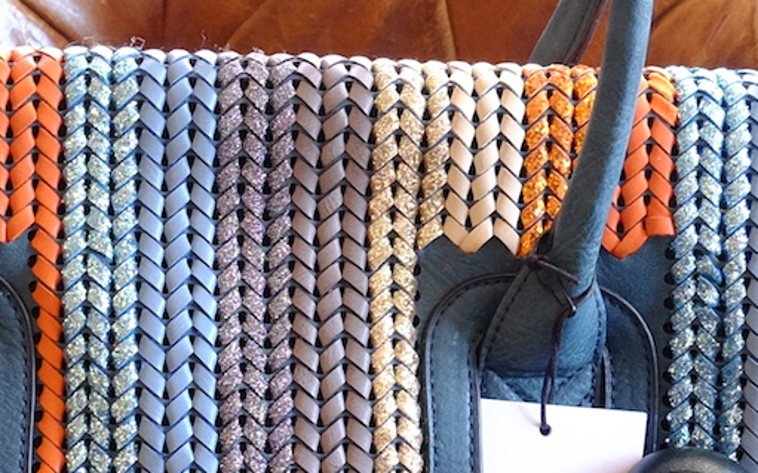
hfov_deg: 14.2
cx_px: 360
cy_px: 395
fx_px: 3036
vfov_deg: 8.9
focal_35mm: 147
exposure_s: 1/34
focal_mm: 24.3
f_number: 4
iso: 800
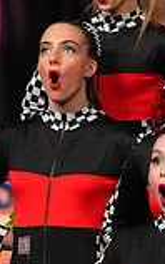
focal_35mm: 1123
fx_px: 8065
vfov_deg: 1.9
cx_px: 468
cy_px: 79
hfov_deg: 1.2
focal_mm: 300
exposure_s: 1/1250
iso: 16000
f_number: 3.5
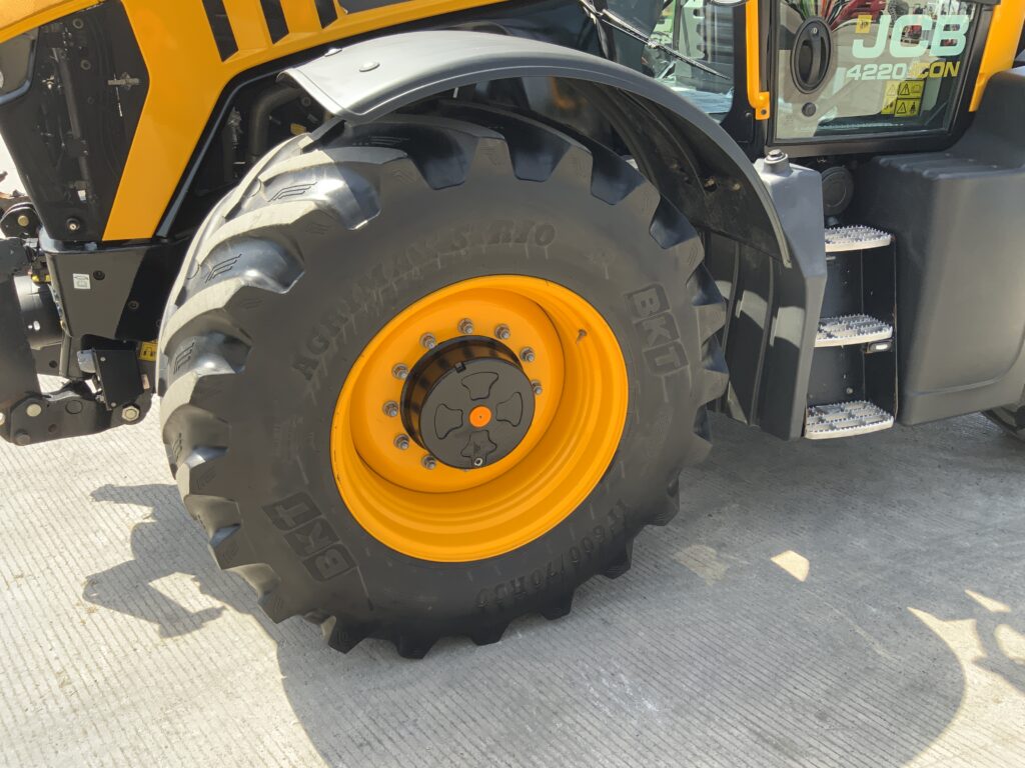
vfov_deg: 48.2
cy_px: 384
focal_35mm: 29
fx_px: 859
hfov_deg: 61.7
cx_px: 512
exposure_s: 1/242
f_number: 1.8
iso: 16
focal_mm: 3
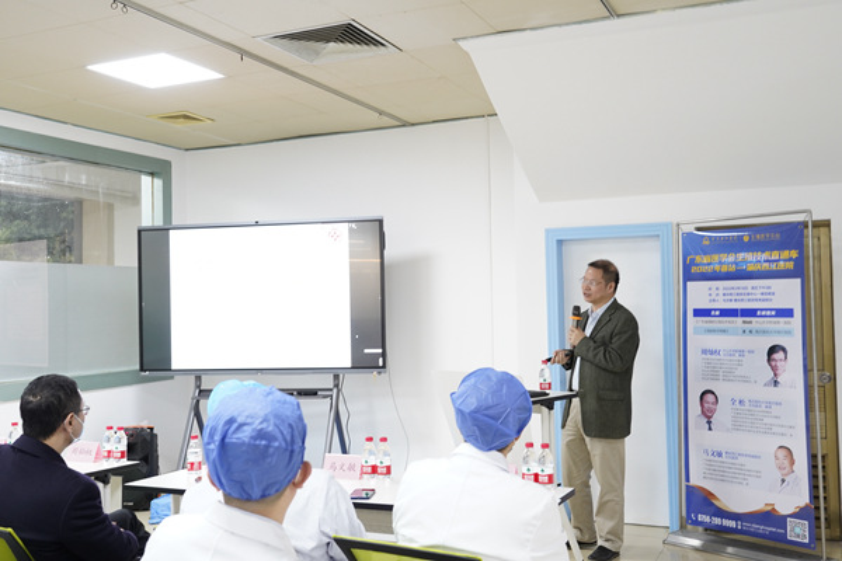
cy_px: 280
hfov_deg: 50.7
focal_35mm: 38
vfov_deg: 35.1
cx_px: 421
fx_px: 889
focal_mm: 38
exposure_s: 1/25
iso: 1600
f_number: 5
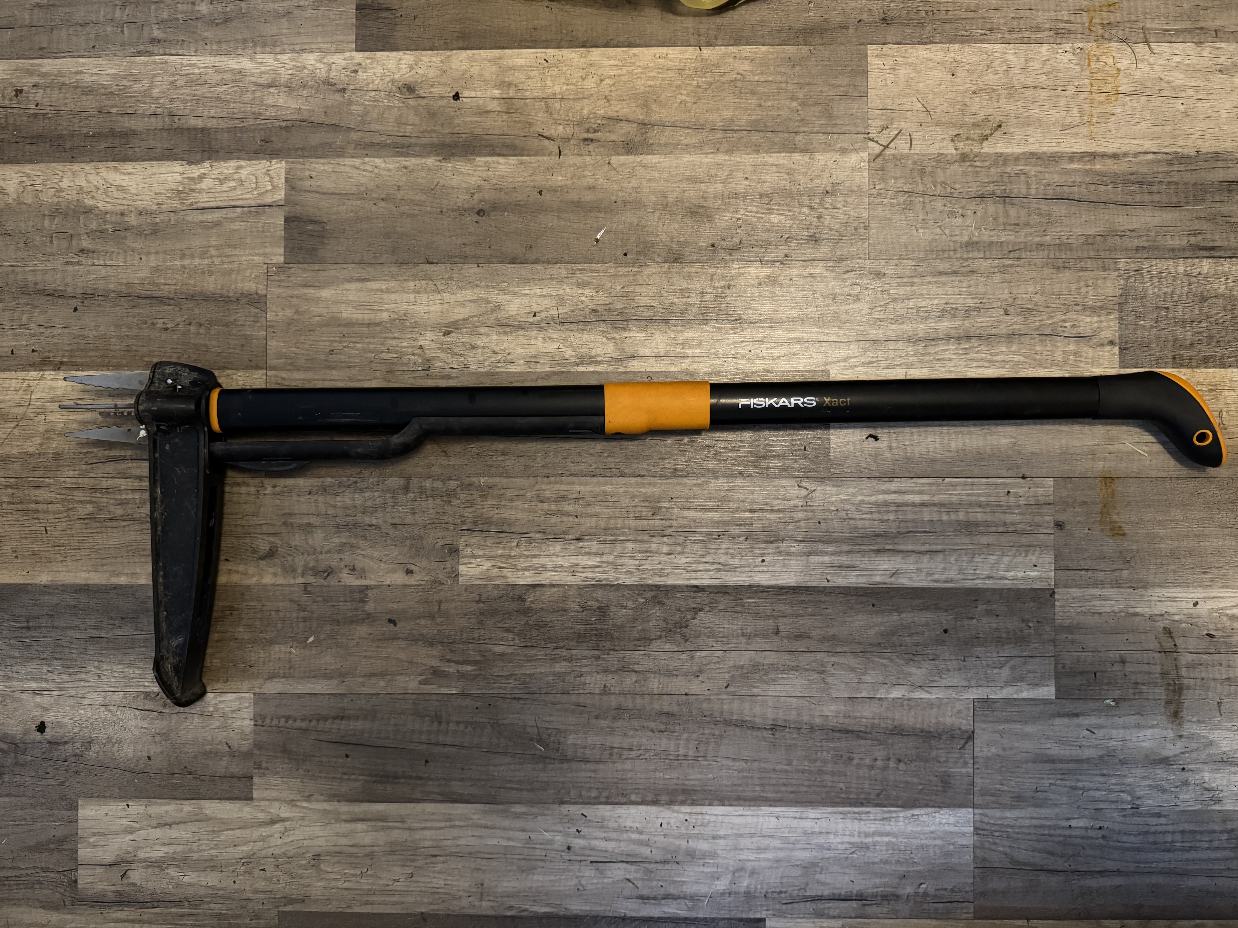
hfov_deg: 71.6
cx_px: 619
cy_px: 464
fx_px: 858
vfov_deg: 56.8
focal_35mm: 24
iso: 1000
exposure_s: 1/32
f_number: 1.78
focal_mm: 6.76
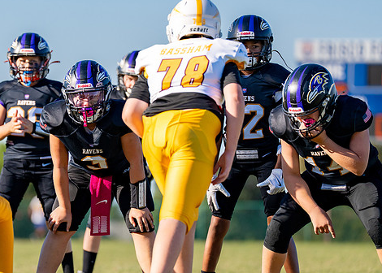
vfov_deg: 3.6
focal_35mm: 397
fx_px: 4308
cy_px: 162
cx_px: 93
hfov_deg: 5.1
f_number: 2.8
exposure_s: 1/3200
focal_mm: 200
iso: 160
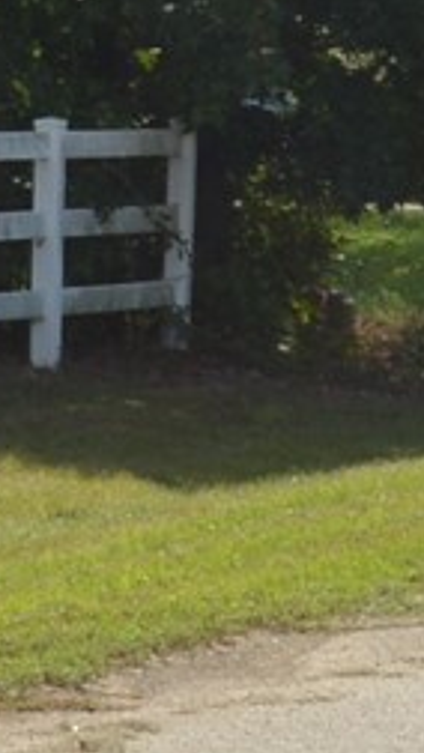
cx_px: 339
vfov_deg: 5.3
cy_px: -382
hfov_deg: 3.0
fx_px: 8124
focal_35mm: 407
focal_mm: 30
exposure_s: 1/200
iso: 100
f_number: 8
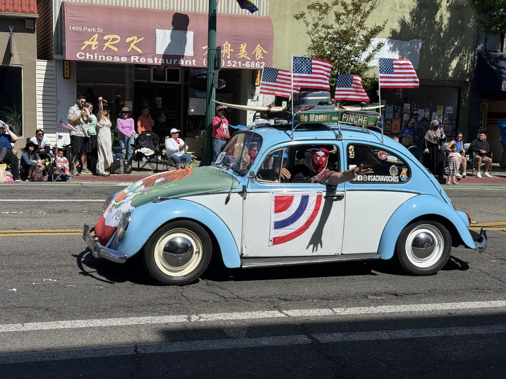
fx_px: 702
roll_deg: -2.0
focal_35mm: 48
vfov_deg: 30.3
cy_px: 190
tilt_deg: -6.7
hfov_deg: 39.7
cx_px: 253
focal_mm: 6.76
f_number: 1.78
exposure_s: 1/7143
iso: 64
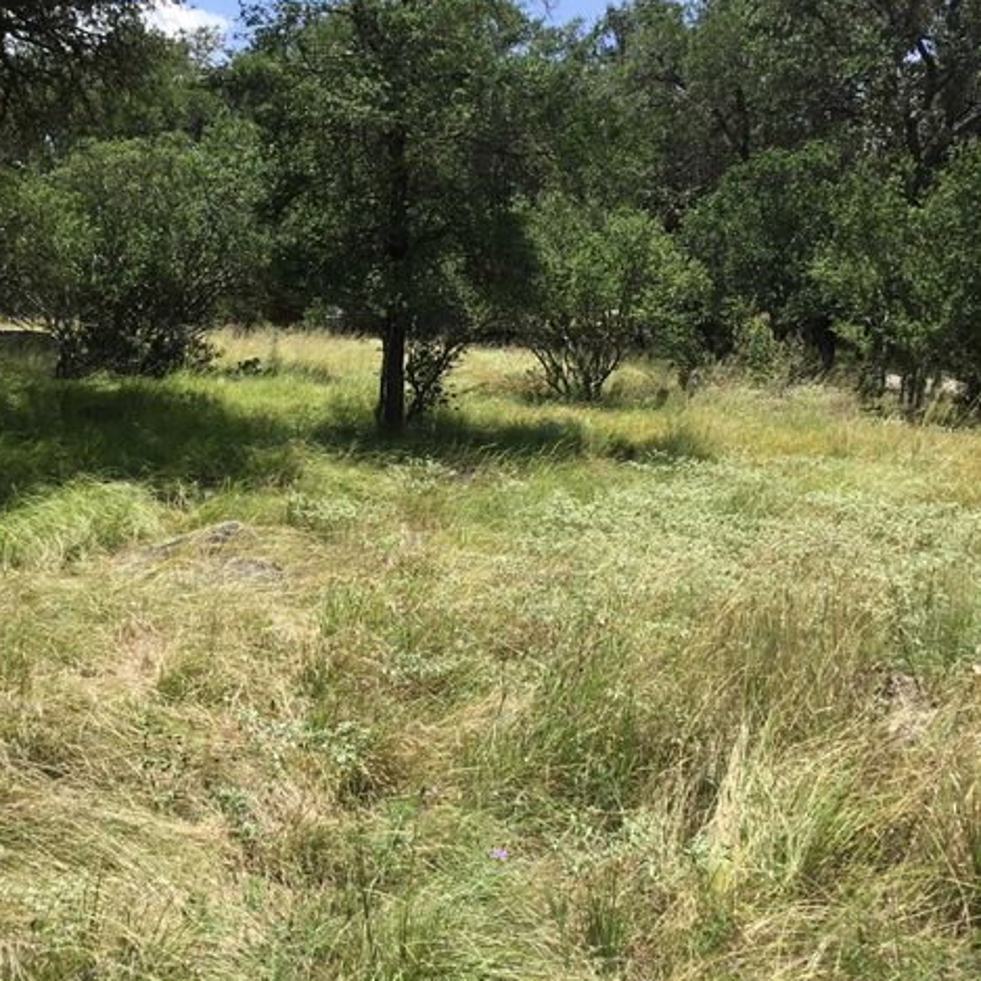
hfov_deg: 42.8
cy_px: 405
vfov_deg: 42.7
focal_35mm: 39
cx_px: 460
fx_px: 1250
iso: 25
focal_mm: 3.3
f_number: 2.4
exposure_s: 1/947
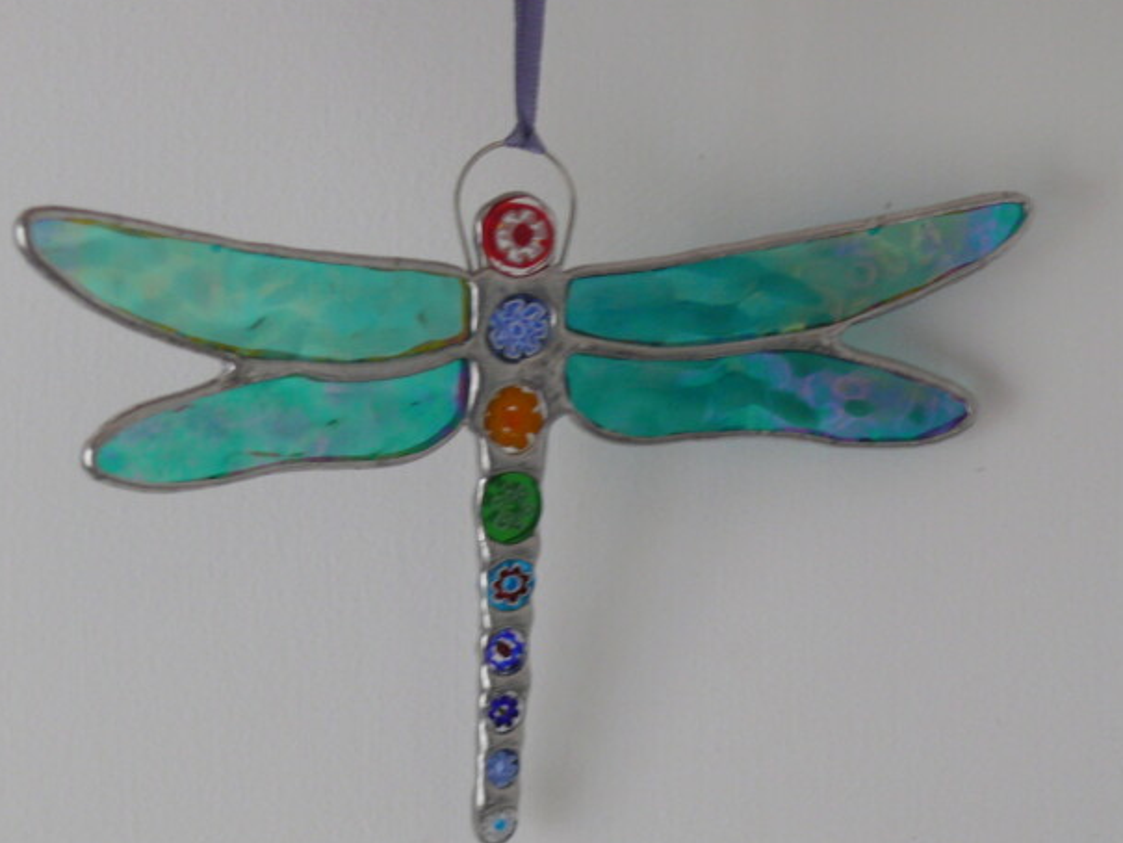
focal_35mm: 73
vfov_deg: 20.2
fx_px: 2369
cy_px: 418
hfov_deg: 26.7
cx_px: 548
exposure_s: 1/15
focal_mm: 10.9
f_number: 3.2
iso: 200
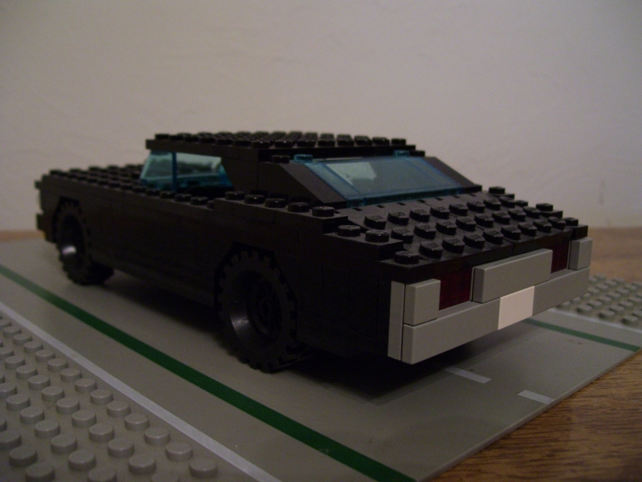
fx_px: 686
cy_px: 241
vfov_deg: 38.7
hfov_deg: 50.1
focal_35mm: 37
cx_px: 321
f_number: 2.7
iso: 160
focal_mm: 6
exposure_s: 1/8
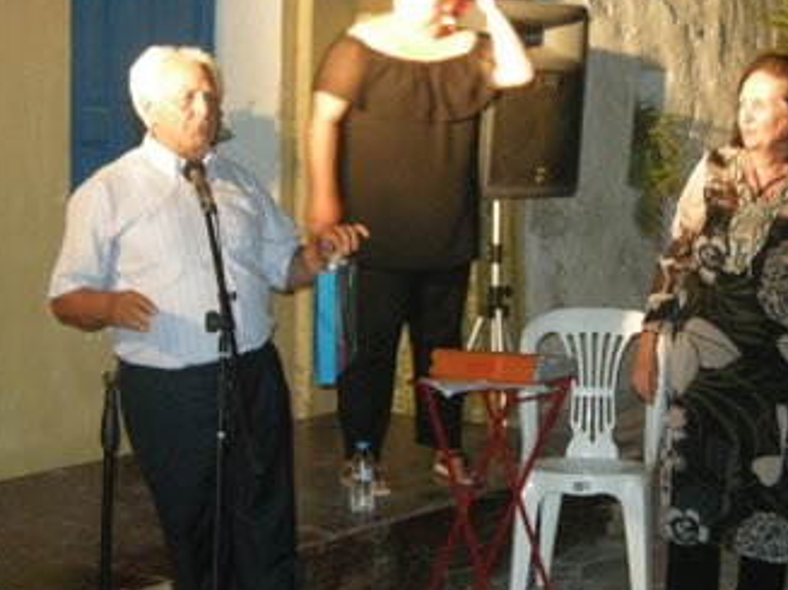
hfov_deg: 21.8
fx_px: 2048
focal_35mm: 90
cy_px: 275
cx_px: 460
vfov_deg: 16.4
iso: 400
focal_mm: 12.9
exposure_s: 1/12.4
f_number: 3.5
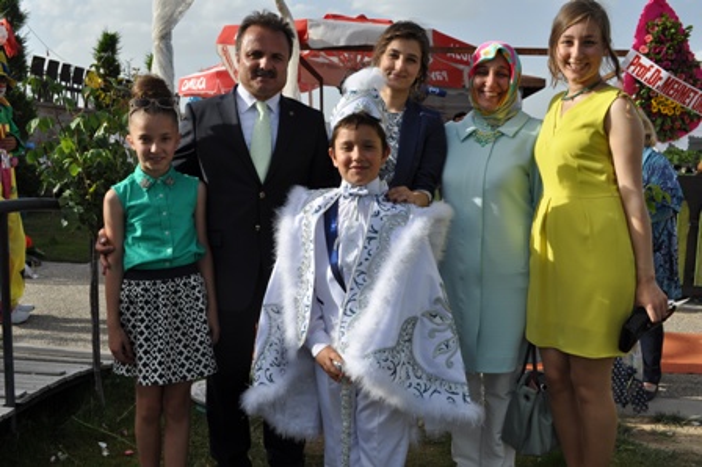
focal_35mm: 36
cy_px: 234
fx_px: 701
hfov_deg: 53.2
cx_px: 351
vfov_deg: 36.8
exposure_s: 1/400
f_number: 10
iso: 200
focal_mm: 24
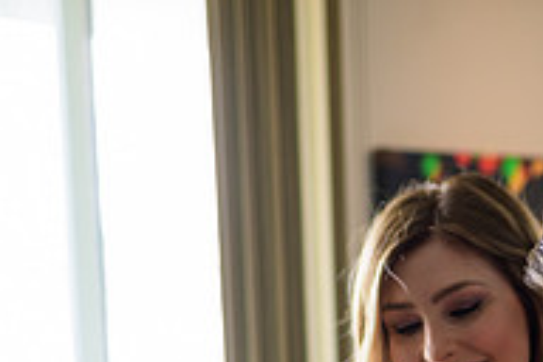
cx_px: 594
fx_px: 1599
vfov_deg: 12.6
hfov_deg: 18.6
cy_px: 451
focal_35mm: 106
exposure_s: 1/125
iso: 200
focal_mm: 35
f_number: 2
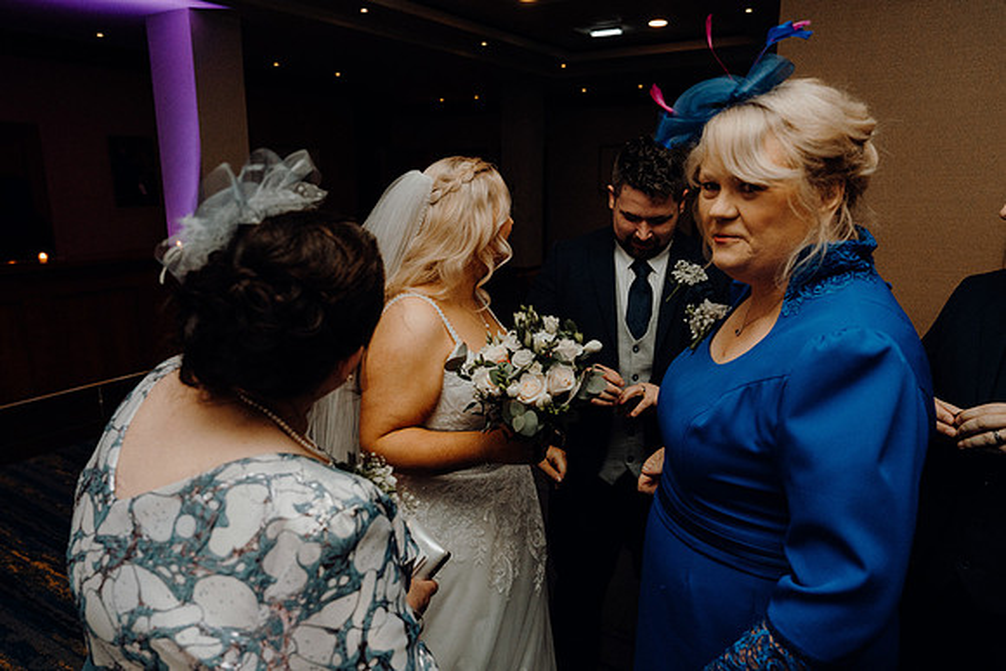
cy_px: 336
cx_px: 503
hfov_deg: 71.5
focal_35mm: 25
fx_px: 699
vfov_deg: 51.3
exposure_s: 1/160
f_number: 3.5
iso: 2500
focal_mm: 25
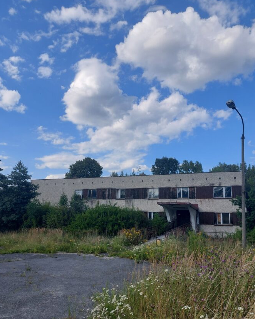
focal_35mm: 29
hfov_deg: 50.0
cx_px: 132
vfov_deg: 60.2
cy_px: 180
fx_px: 273
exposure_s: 1/1770
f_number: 1.8
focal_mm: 5.23
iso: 40
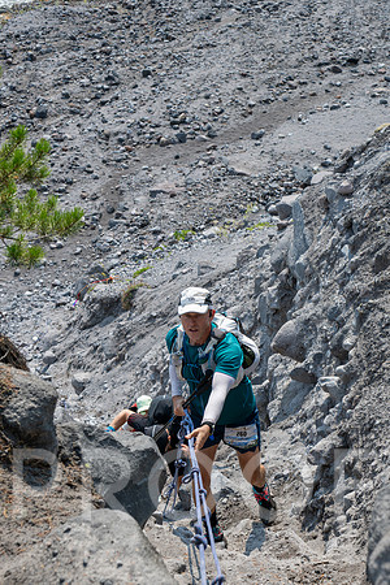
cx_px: 195
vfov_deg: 32.9
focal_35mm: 61
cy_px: 292
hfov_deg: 22.3
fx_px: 991
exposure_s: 1/1250
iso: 200
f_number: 5
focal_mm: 41
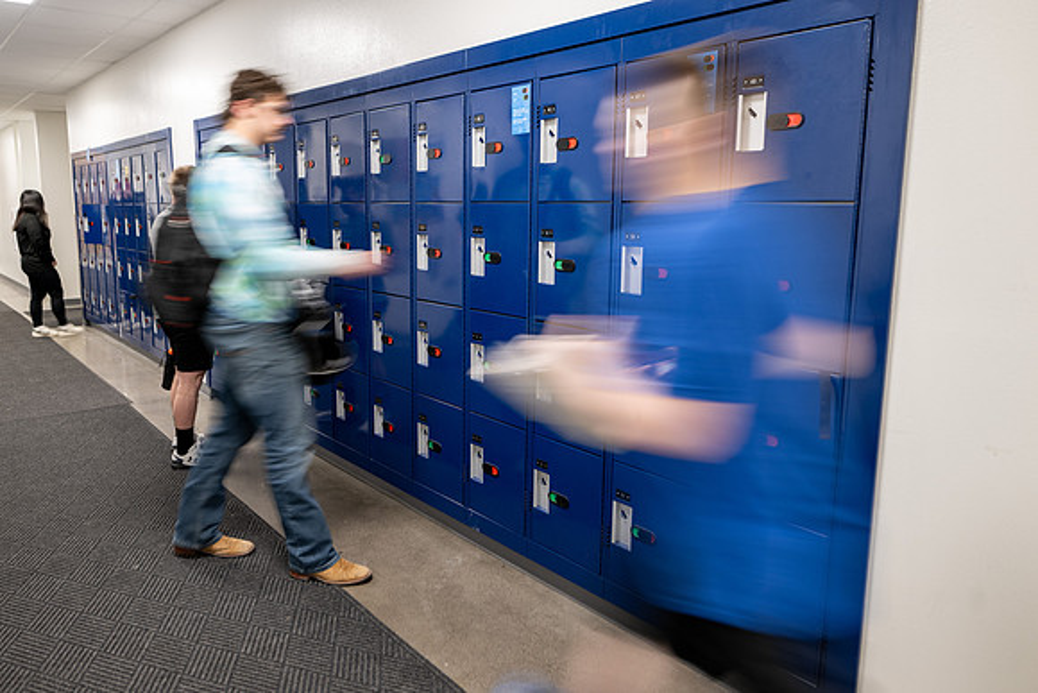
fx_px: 723
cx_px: 478
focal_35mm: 25
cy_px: 335
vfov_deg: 51.2
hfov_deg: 71.2
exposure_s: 1/10
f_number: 4
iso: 250
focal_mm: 21.5
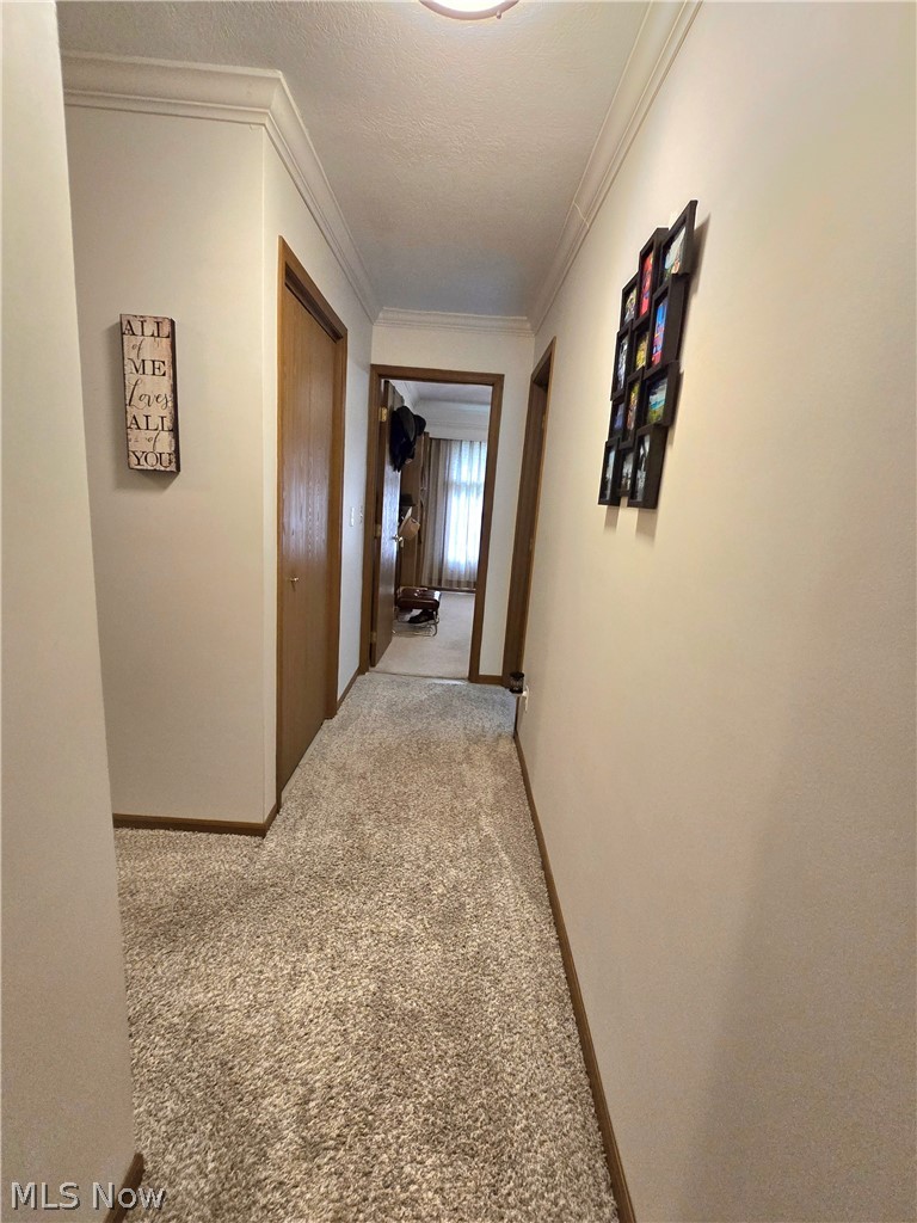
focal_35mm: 13
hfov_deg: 89.9
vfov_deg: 106.2
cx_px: 458
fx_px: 459
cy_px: 612
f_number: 2.2
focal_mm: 2.2
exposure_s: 1/60.2
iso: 500
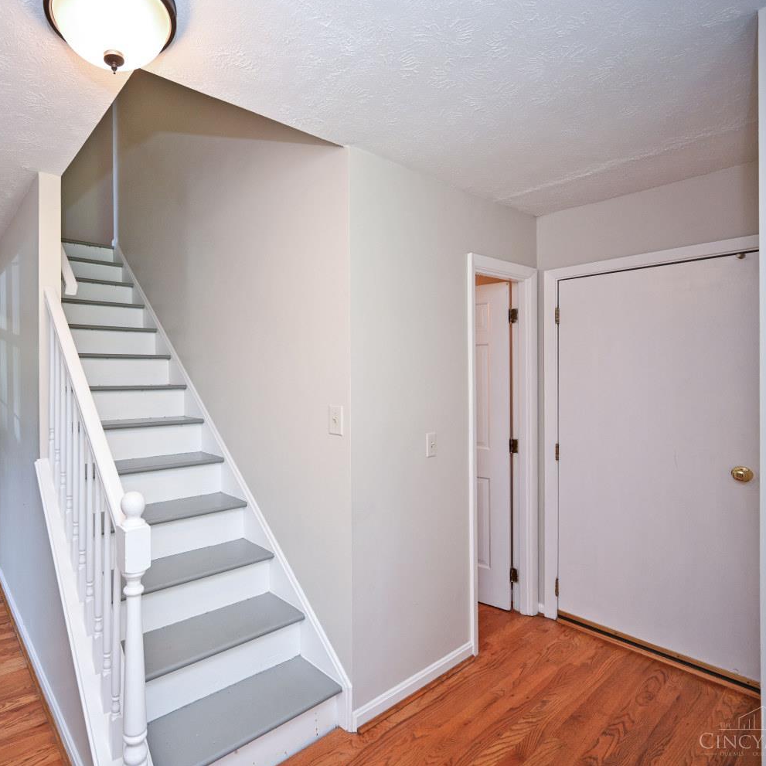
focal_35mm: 18
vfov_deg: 80.7
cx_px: 238
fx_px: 451
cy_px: 381
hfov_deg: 77.4
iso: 450
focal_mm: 14
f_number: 4
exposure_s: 1/60
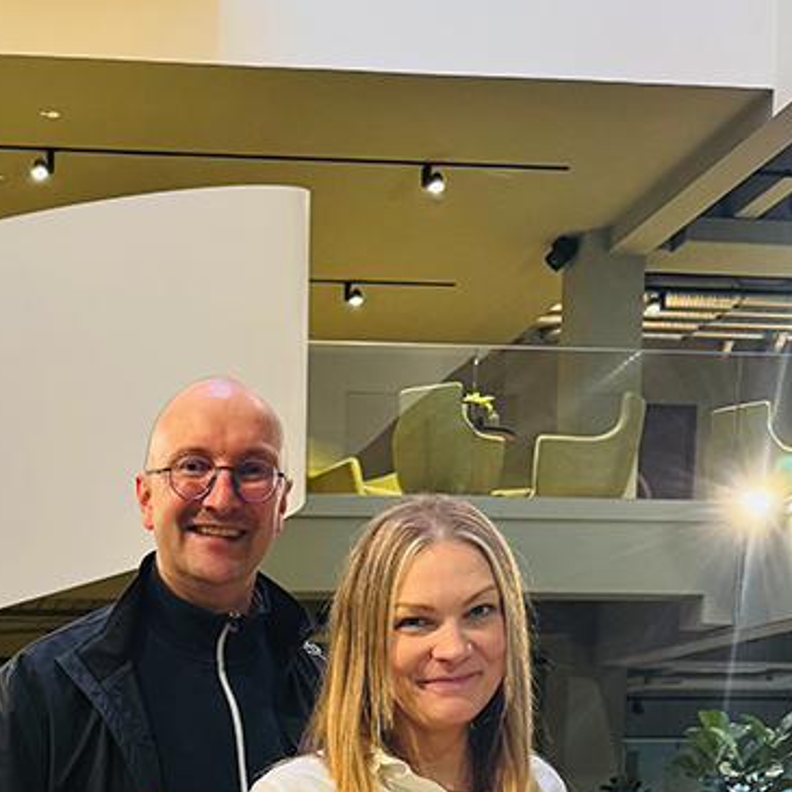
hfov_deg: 26.7
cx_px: 72
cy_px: 1071
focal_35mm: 62
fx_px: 1605
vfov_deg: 23.9
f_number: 1.78
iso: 250
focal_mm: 6.76
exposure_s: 1/50
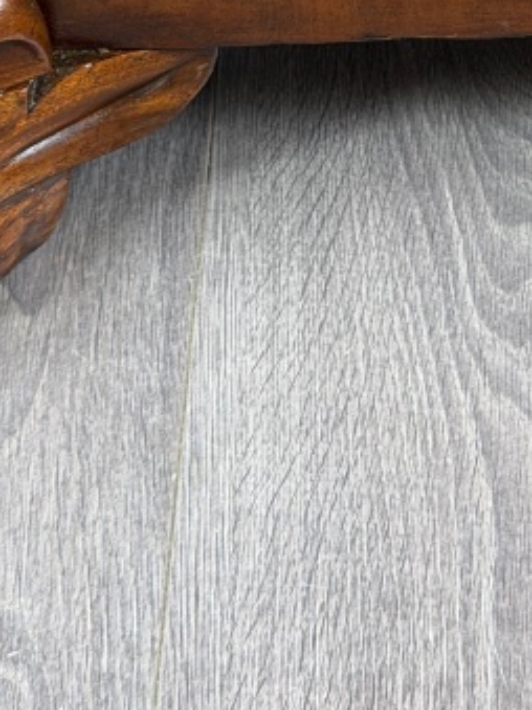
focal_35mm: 170
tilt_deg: -36.8
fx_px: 3486
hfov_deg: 8.7
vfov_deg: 11.1
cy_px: -450
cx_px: 513
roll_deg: +0.2
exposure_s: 1/50
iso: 160
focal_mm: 6.76
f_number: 1.78
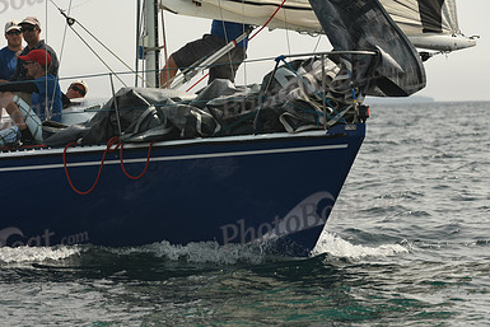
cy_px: 170
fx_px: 4098
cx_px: 155
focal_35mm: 301
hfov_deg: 6.8
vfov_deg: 4.6
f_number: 6.3
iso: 250
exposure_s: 1/1000
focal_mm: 200
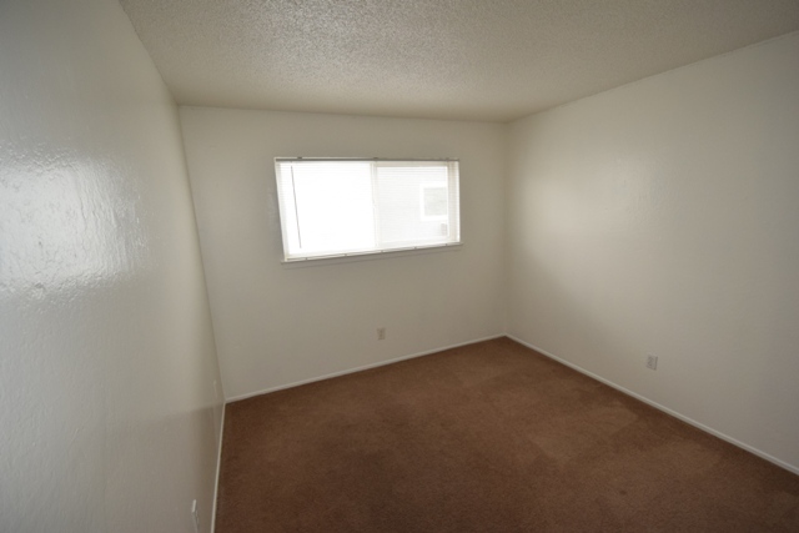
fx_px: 333
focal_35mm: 15
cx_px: 400
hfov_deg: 100.4
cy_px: 266
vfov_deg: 77.4
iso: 800
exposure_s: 1/100
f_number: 5
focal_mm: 10
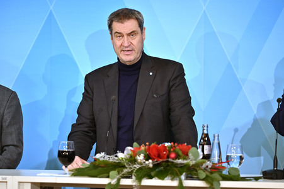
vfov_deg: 9.1
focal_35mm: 150
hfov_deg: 13.7
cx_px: 142
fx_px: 1182
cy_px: 94
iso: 500
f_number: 2.8
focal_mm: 150
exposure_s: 1/400
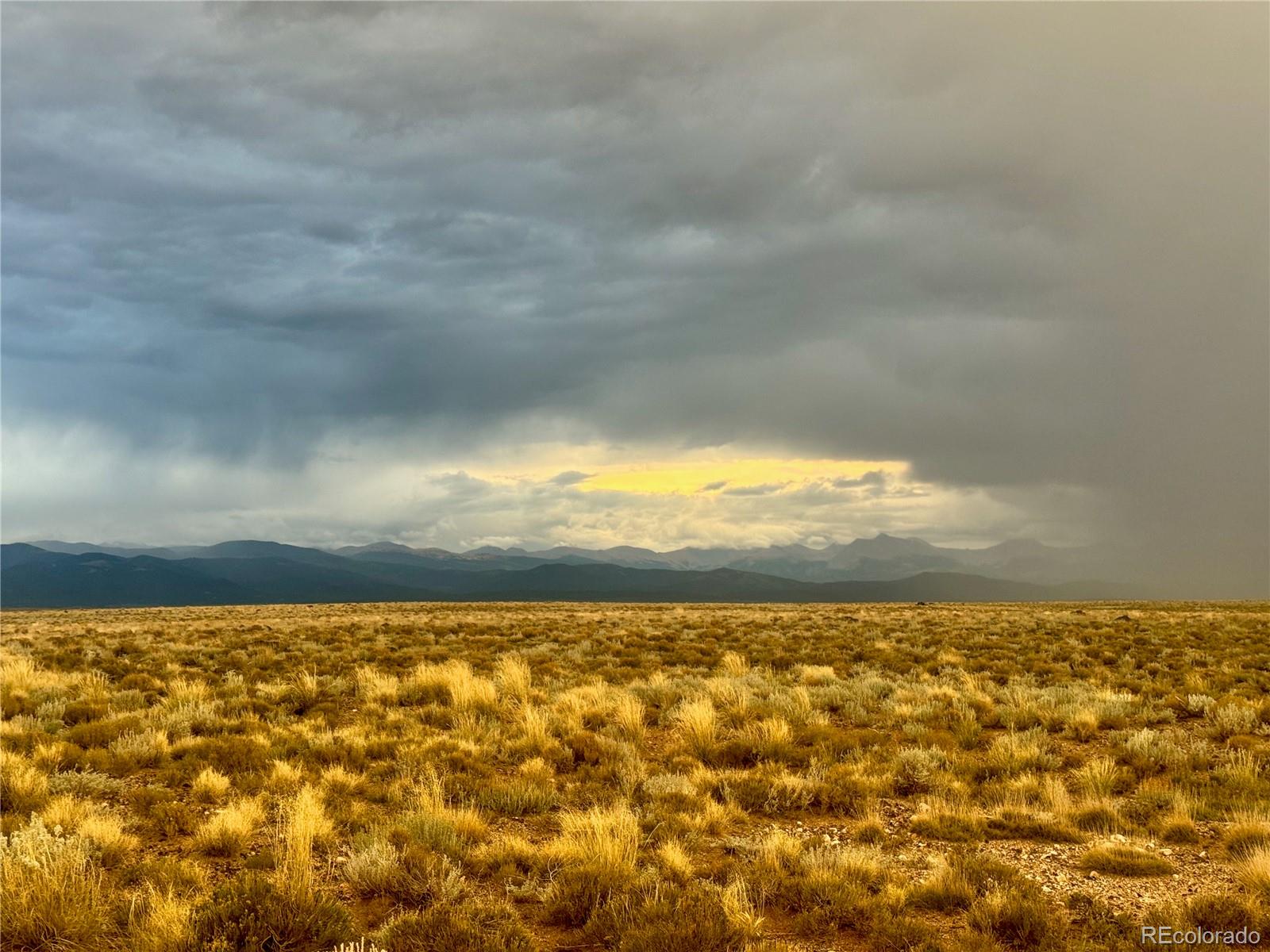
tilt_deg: +4.7
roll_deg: +0.3
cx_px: 635
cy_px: 476
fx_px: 1761
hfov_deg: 39.7
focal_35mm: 48
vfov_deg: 30.3
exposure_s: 1/121
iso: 80
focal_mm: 6.76
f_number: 1.78
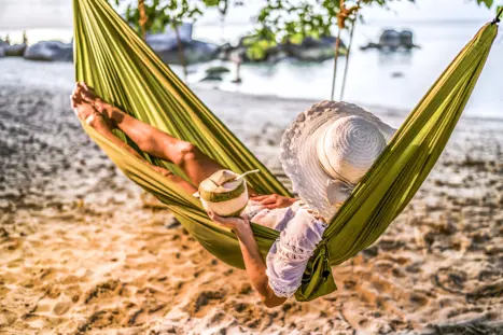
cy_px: 168
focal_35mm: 35
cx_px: 252
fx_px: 489
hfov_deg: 54.5
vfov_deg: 37.8
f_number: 1.4
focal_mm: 35
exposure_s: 1/640
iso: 100
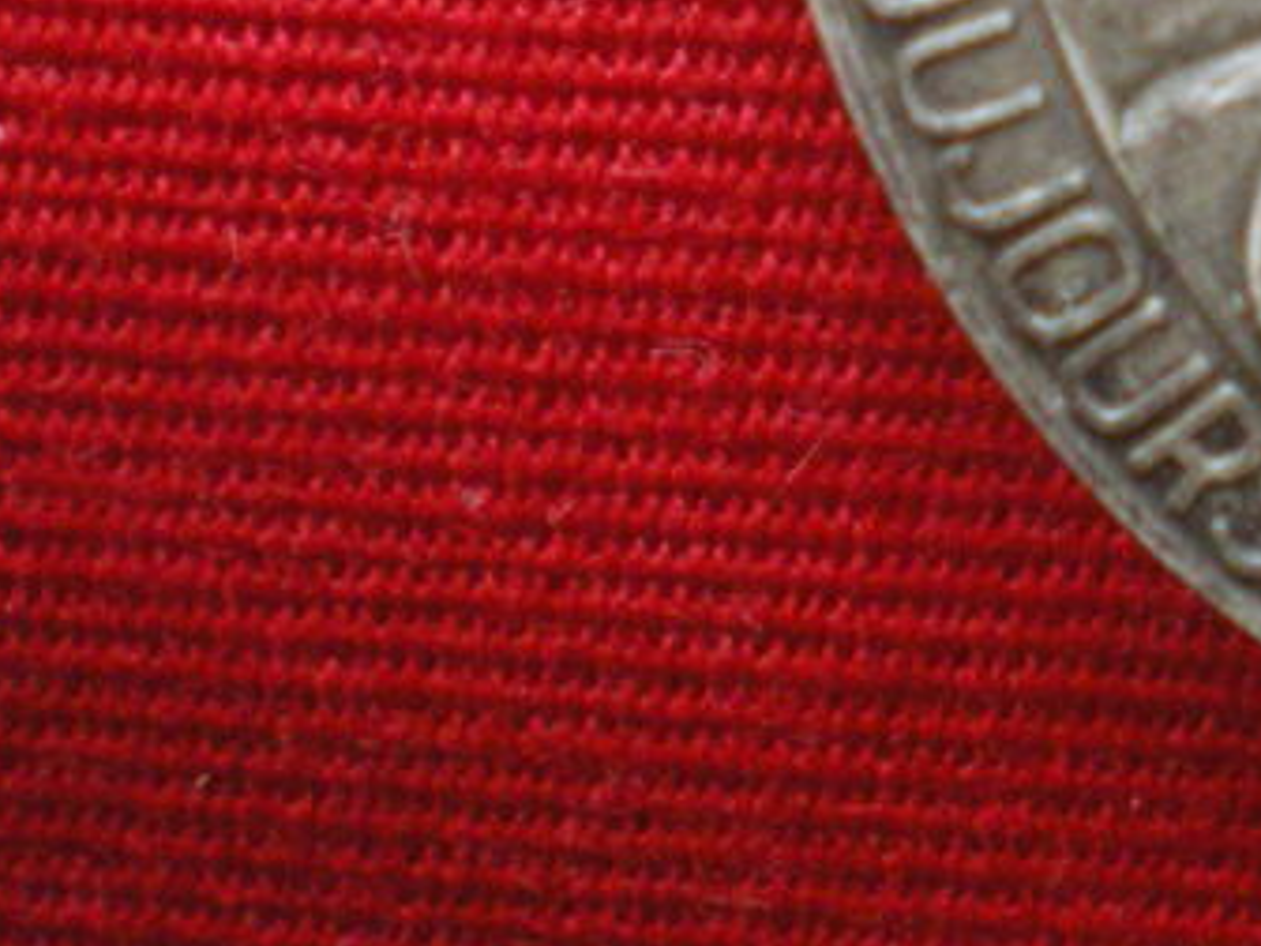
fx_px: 4116
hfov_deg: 16.4
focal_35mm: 113
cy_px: -285
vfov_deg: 12.7
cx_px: 1648
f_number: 3.1
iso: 400
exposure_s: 1/30
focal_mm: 6.3
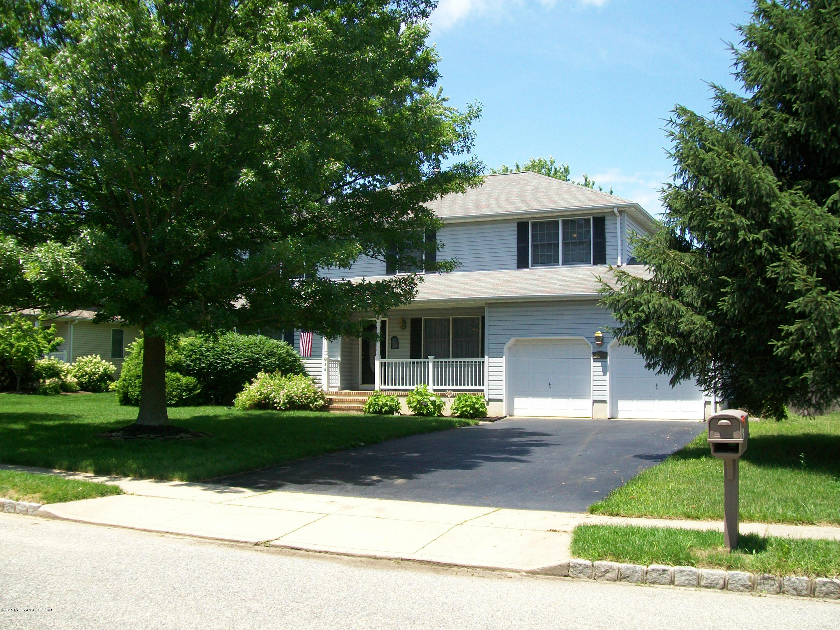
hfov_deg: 51.4
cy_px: 315
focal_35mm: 36
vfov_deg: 39.7
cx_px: 420
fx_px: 874
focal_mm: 6
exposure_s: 1/500
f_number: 2.7
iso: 64
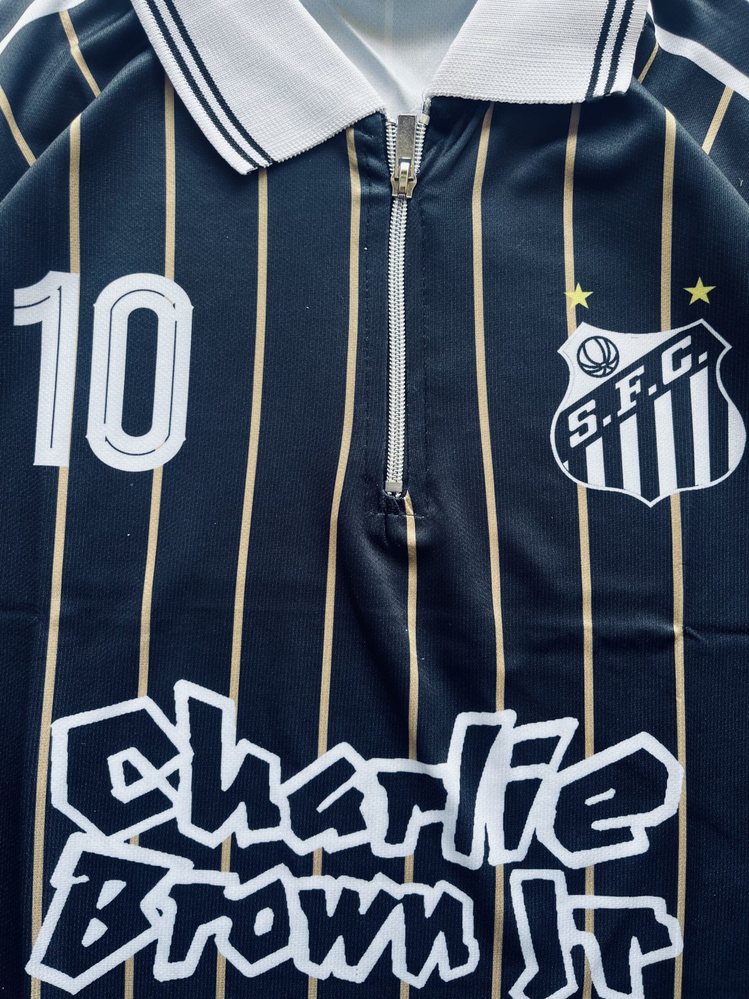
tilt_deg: -88.3
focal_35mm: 26
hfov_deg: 53.1
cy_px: 500
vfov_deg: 67.3
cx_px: 374
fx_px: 750
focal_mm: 5.1
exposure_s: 1/122
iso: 64
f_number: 1.6
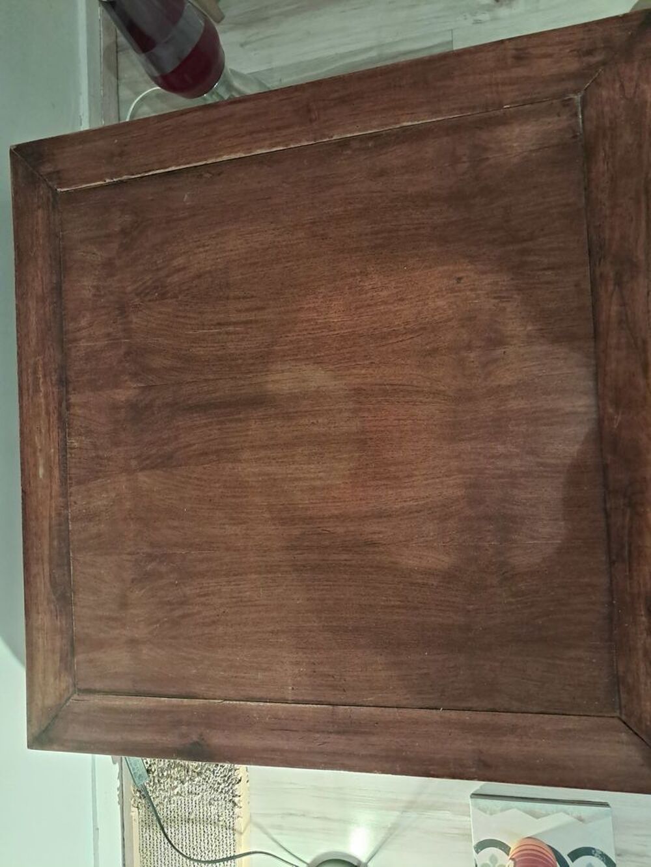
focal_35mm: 27
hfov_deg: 51.4
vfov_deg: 65.3
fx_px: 677
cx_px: 326
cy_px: 434
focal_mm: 4
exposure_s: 1/24
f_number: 1.8
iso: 640
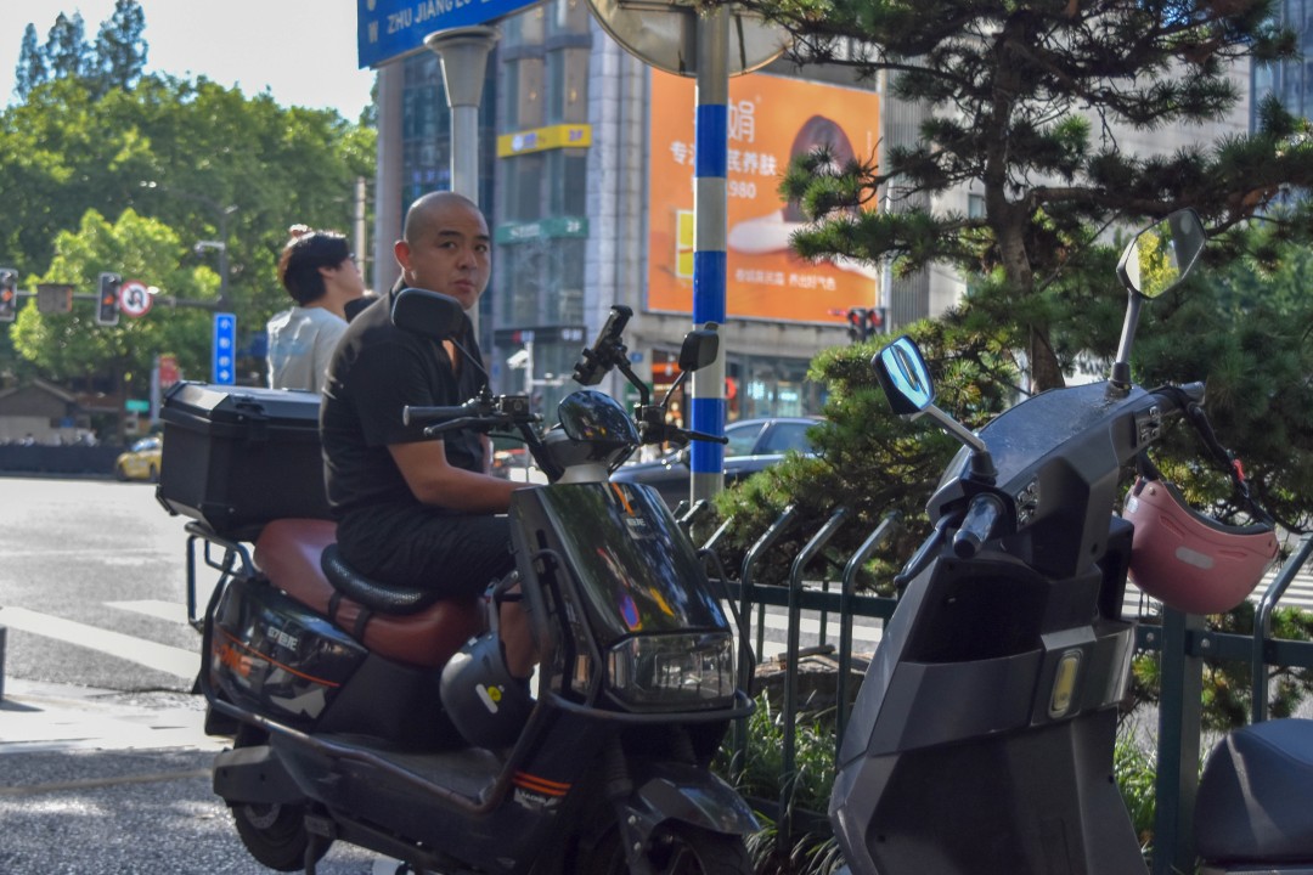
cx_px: 656
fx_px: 1860
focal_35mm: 51
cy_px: 438
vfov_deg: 26.5
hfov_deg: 38.9
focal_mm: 34
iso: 400
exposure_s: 1/1000
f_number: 4.5
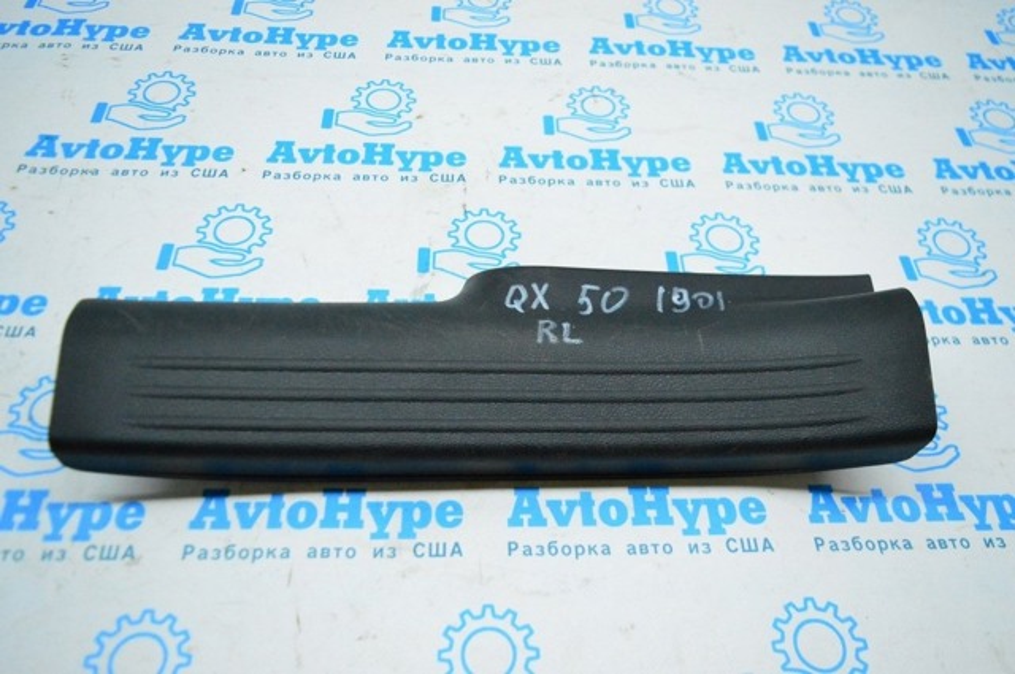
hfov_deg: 62.0
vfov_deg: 43.5
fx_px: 845
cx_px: 508
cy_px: 337
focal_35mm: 30
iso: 6400
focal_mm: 20
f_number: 4
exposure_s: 1/800
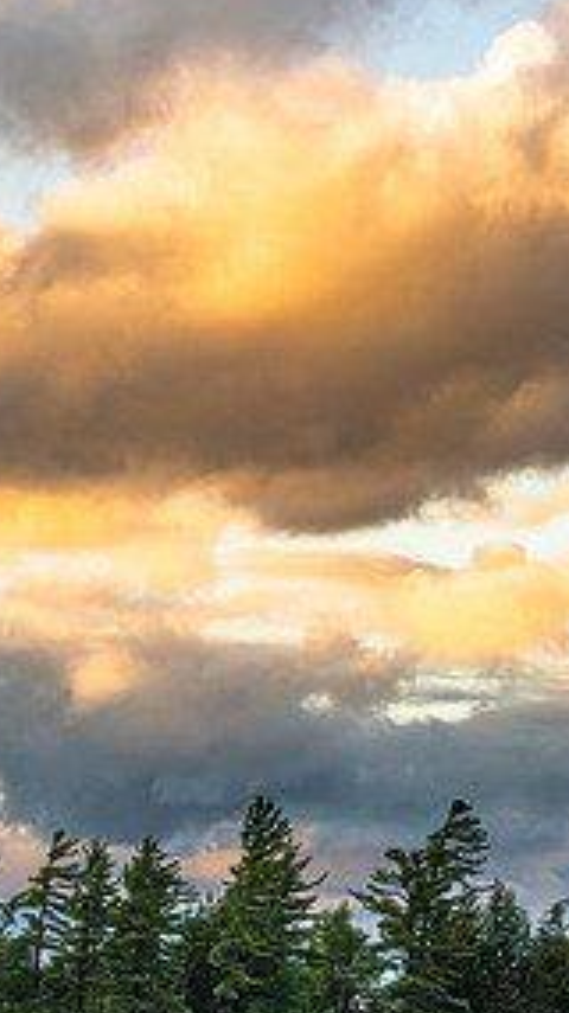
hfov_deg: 5.7
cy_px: 654
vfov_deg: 10.1
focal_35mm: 213
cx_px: 554
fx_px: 5722
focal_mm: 65
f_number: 10
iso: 100
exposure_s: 1/200
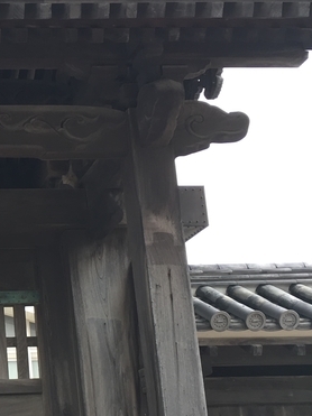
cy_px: 235
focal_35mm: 80
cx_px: -118
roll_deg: +1.6
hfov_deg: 17.1
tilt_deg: +16.8
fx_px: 962
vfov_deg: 24.4
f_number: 2.2
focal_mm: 4.15
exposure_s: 1/172
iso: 25
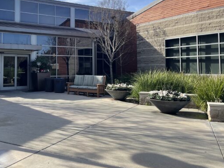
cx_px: 60
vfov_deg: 36.5
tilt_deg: +4.0
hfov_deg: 46.4
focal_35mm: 39
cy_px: 57
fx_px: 252
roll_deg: +0.4
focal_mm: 4.2
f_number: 1.6
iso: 32
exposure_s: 1/2353
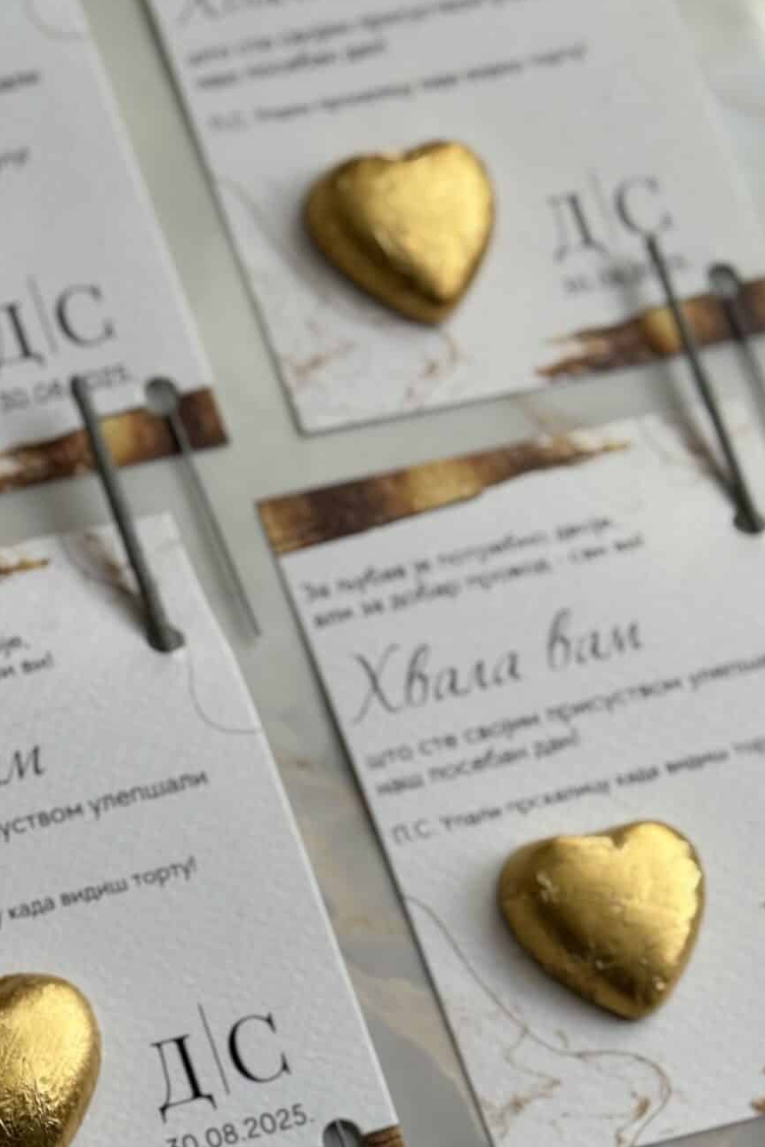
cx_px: -59
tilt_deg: -69.1
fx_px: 3155
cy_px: 1006
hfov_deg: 13.6
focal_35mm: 99
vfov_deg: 20.2
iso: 64
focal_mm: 6.76
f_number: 1.78
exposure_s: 1/402
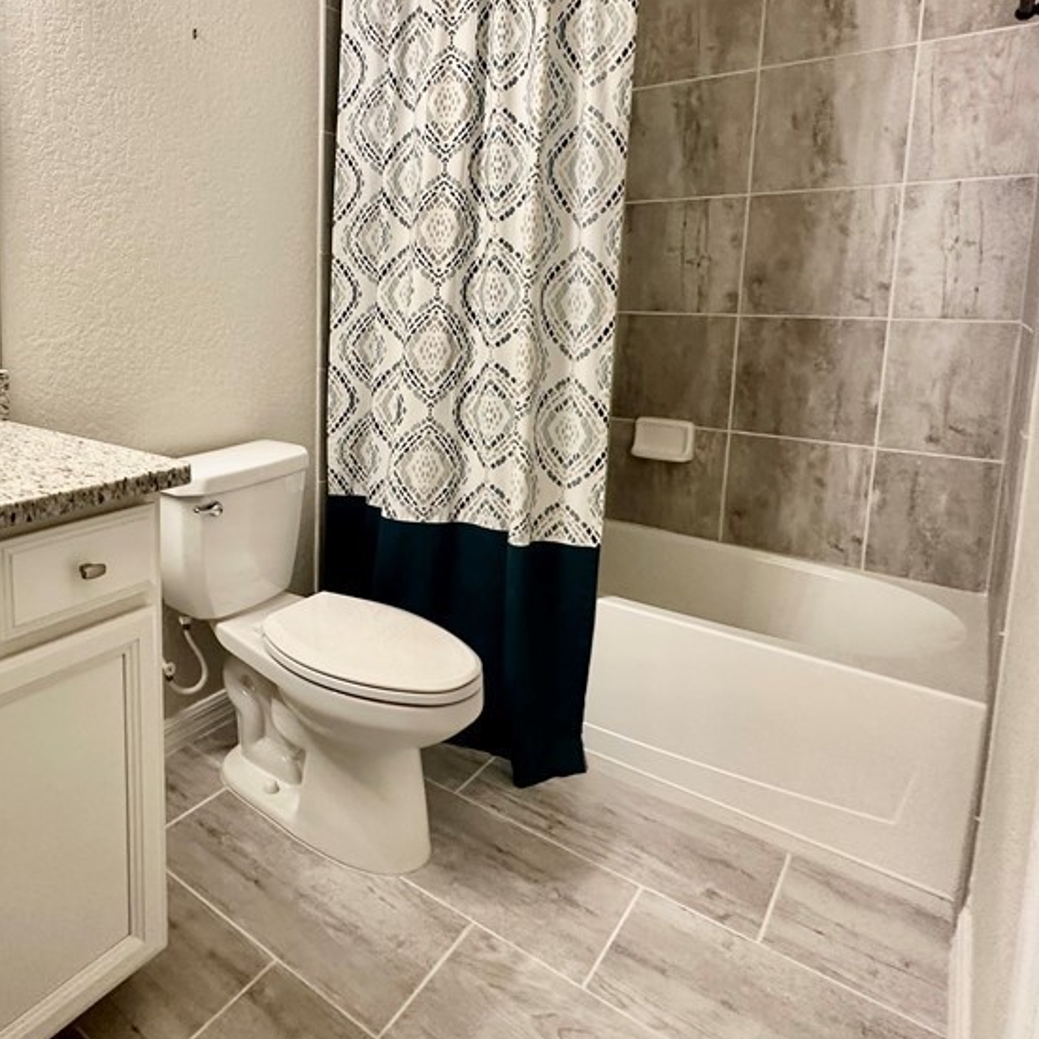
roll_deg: -0.6
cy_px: 387
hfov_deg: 63.6
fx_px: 781
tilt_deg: -7.6
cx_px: 270
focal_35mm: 23
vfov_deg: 66.2
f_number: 2.2
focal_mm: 2.22
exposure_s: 1/60
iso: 250
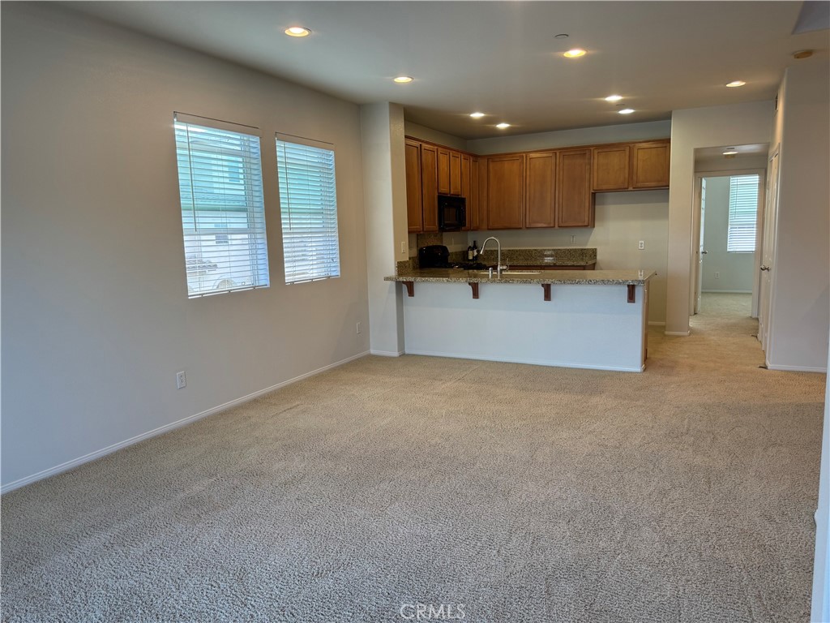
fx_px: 575
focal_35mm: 24
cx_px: 415
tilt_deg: -8.0
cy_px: 312
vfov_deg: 56.8
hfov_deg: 71.6
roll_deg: +2.0
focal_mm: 6.76
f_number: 1.78
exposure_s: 1/120
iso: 125
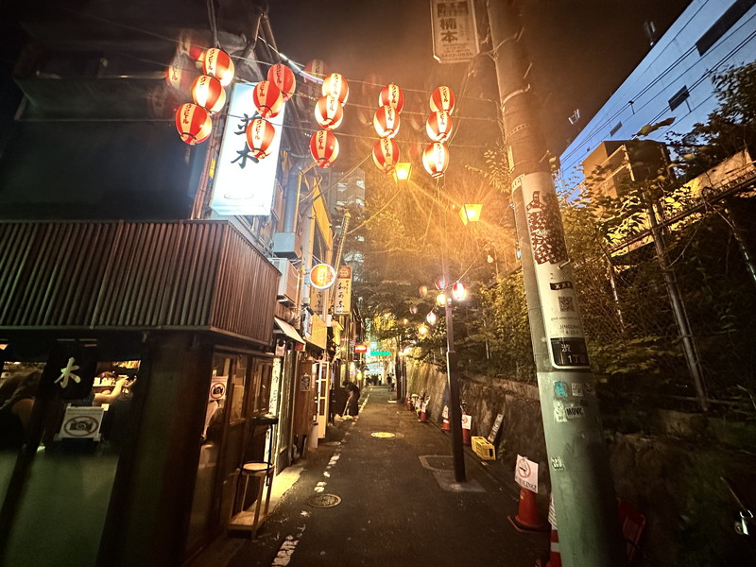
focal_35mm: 14
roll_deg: -0.5
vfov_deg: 85.7
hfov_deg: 102.1
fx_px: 306
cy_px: 284
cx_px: 378
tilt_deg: +16.9
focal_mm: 2.22
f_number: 2.2
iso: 800
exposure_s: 1/50
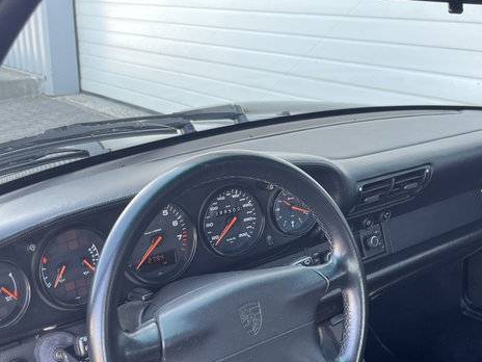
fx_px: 599
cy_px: 296
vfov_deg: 32.5
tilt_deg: -25.1
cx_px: 241
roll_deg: -1.6
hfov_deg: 43.9
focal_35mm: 43
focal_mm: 5.1
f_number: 1.6
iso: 80
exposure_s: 1/122
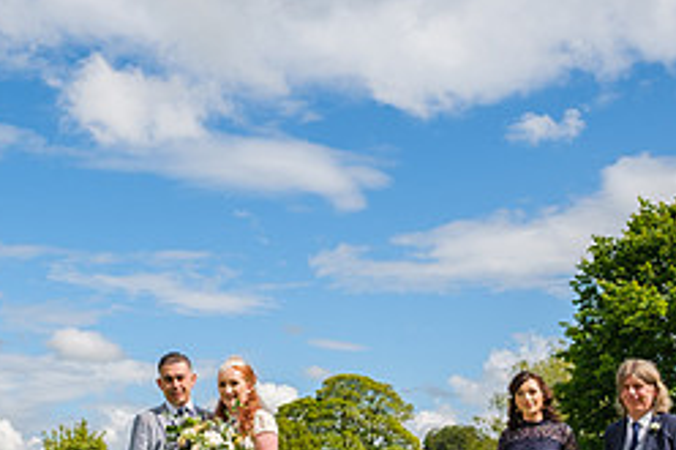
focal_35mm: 58
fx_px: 1088
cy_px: 318
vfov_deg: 23.2
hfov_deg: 34.2
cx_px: 229
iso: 200
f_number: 4
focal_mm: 16
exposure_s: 1/1000
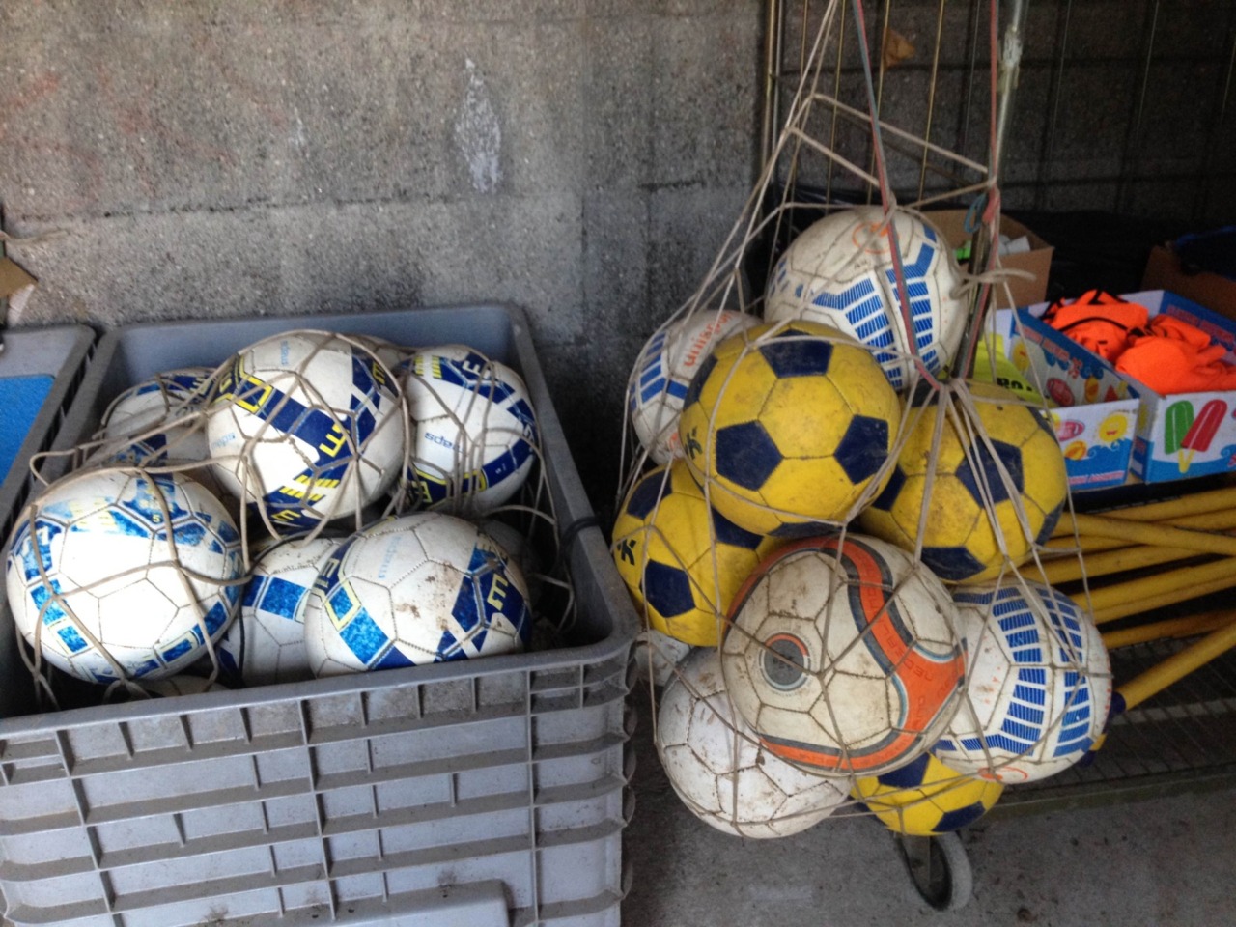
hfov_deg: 52.6
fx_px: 1250
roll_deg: -0.6
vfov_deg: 40.7
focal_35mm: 35
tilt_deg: -27.4
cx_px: 618
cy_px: 464
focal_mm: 4.28
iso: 125
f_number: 2.4
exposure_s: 1/20
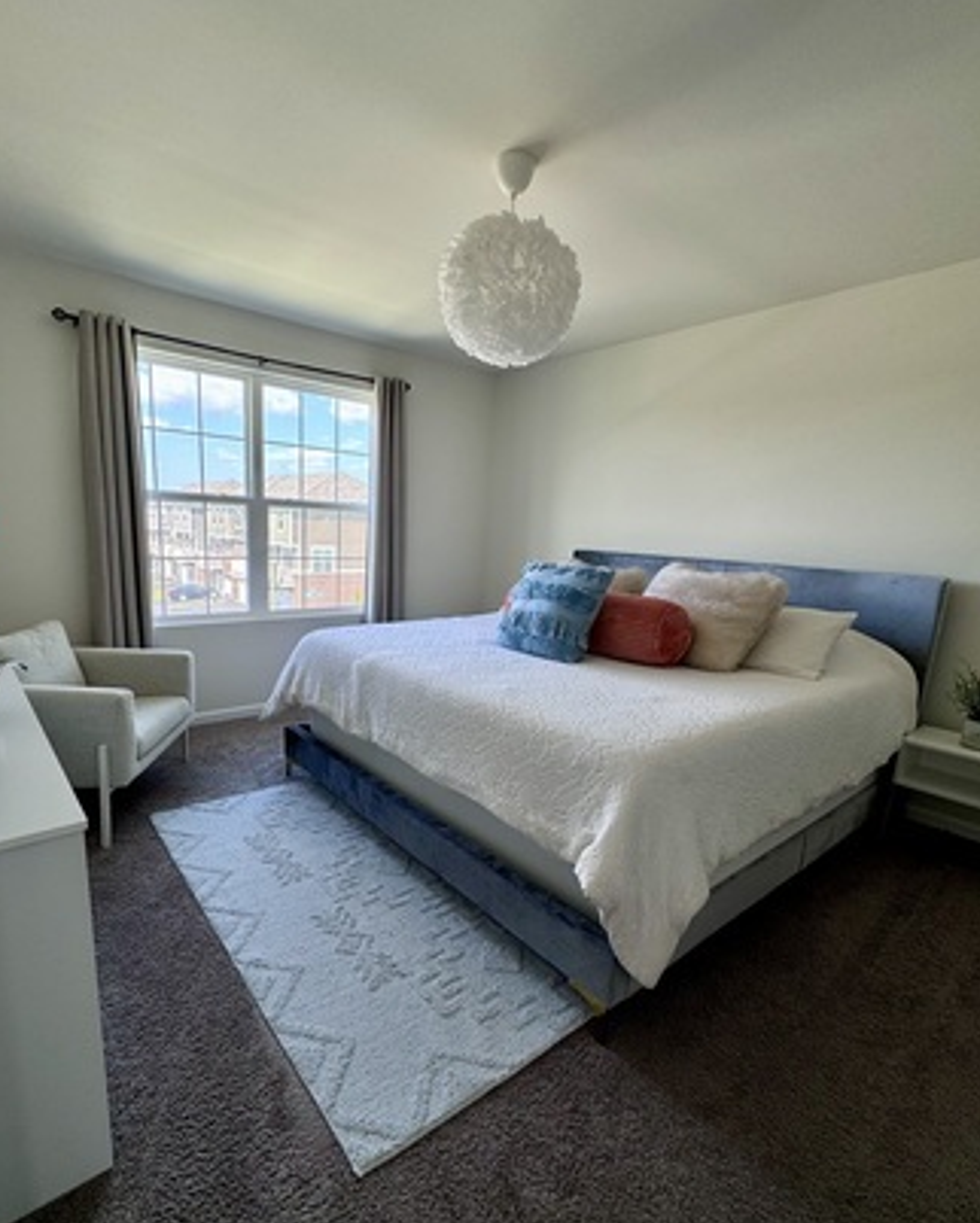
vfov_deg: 89.5
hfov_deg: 76.7
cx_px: 434
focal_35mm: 17
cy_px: 651
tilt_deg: -11.9
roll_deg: -2.3
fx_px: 616
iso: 64
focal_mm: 2.22
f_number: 2.2
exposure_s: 1/99
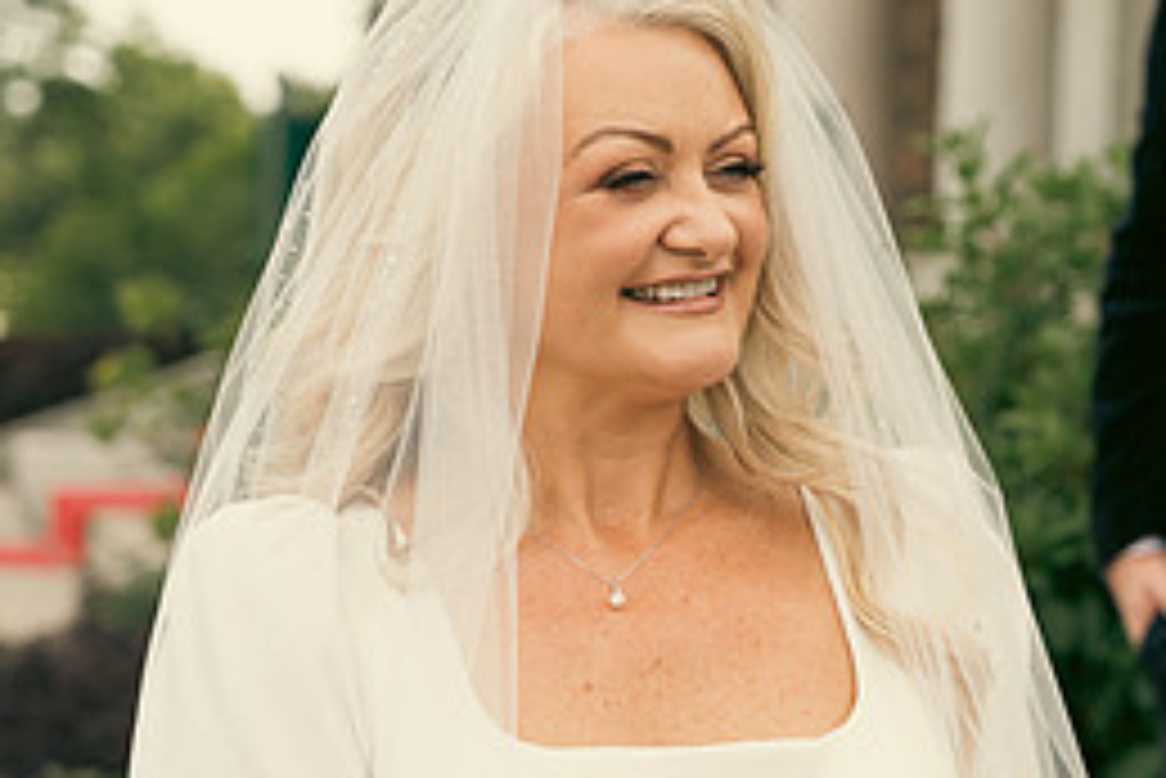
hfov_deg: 12.9
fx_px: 5088
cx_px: 1216
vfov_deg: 8.7
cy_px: 218
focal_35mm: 157
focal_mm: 70
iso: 125
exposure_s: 1/400
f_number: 3.5
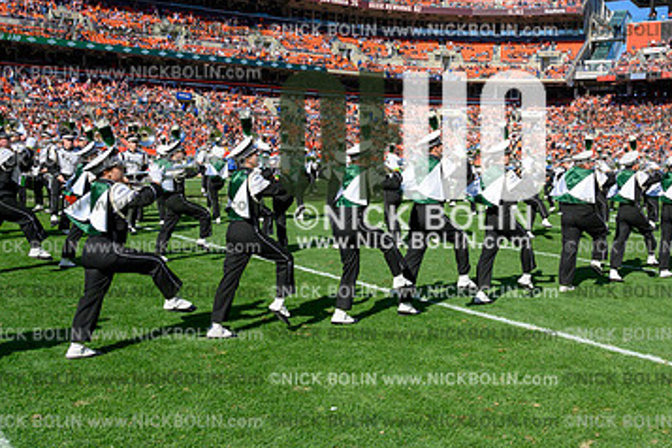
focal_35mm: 39
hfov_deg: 49.2
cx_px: 412
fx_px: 728
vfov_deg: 34.0
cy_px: 161
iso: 1000
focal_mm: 24
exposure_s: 1/3200
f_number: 8
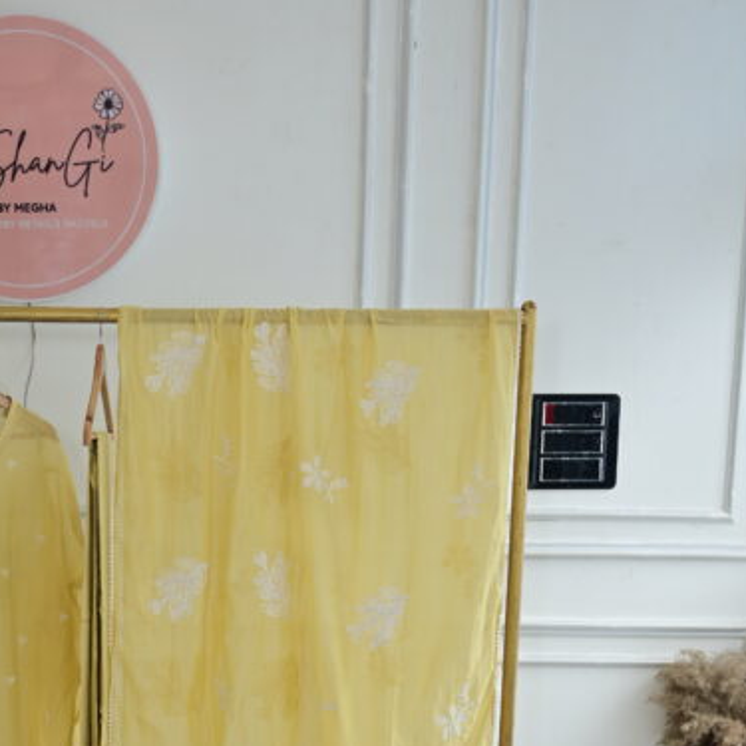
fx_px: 1390
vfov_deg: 29.1
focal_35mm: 57
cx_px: 179
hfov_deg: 29.5
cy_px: 634
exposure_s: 1/160
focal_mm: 28
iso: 200
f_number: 6.3
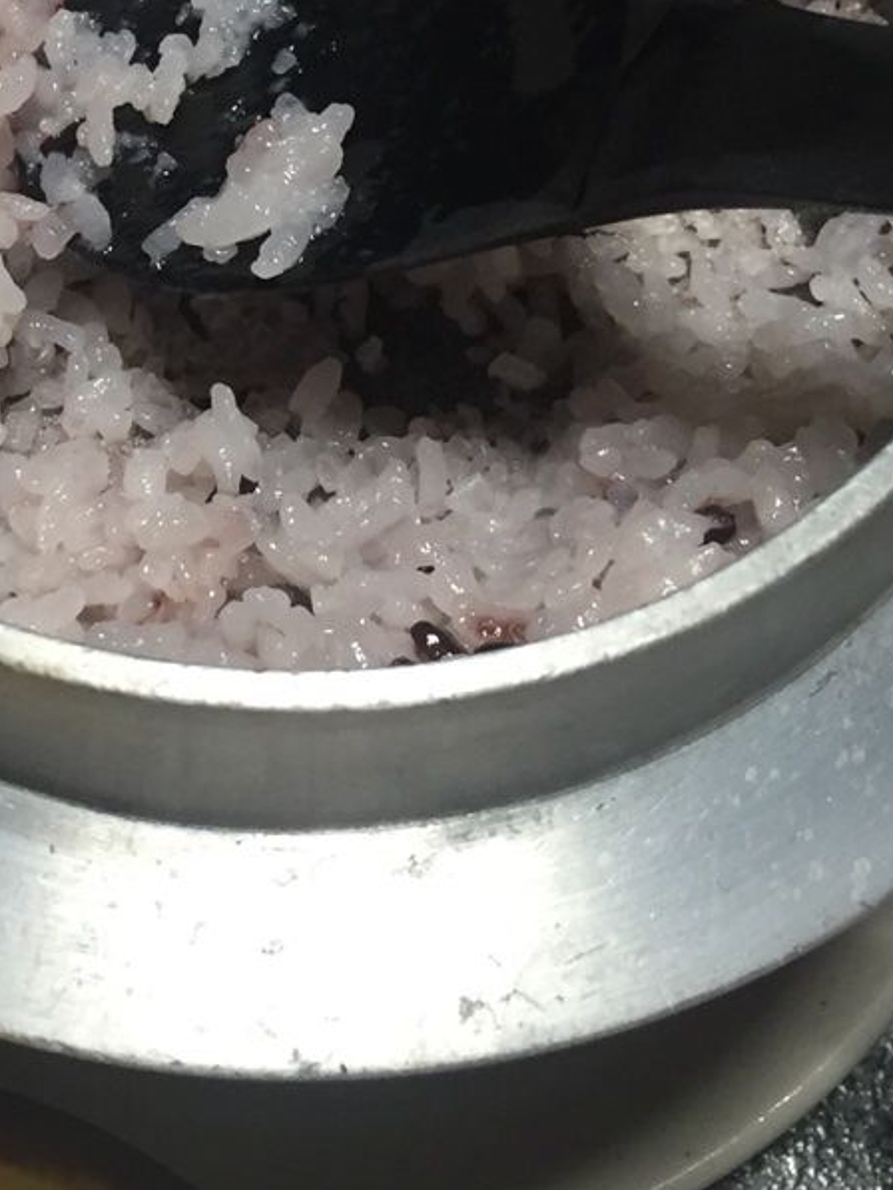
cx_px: 245
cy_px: 148
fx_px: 2338
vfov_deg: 27.6
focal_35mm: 68
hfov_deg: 21.5
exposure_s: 1/30
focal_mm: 4.15
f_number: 2.2
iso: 125
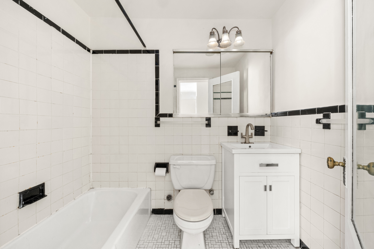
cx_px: 187
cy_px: 124
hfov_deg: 108.3
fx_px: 135
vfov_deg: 85.4
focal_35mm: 13
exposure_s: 30
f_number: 22
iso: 640
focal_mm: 13
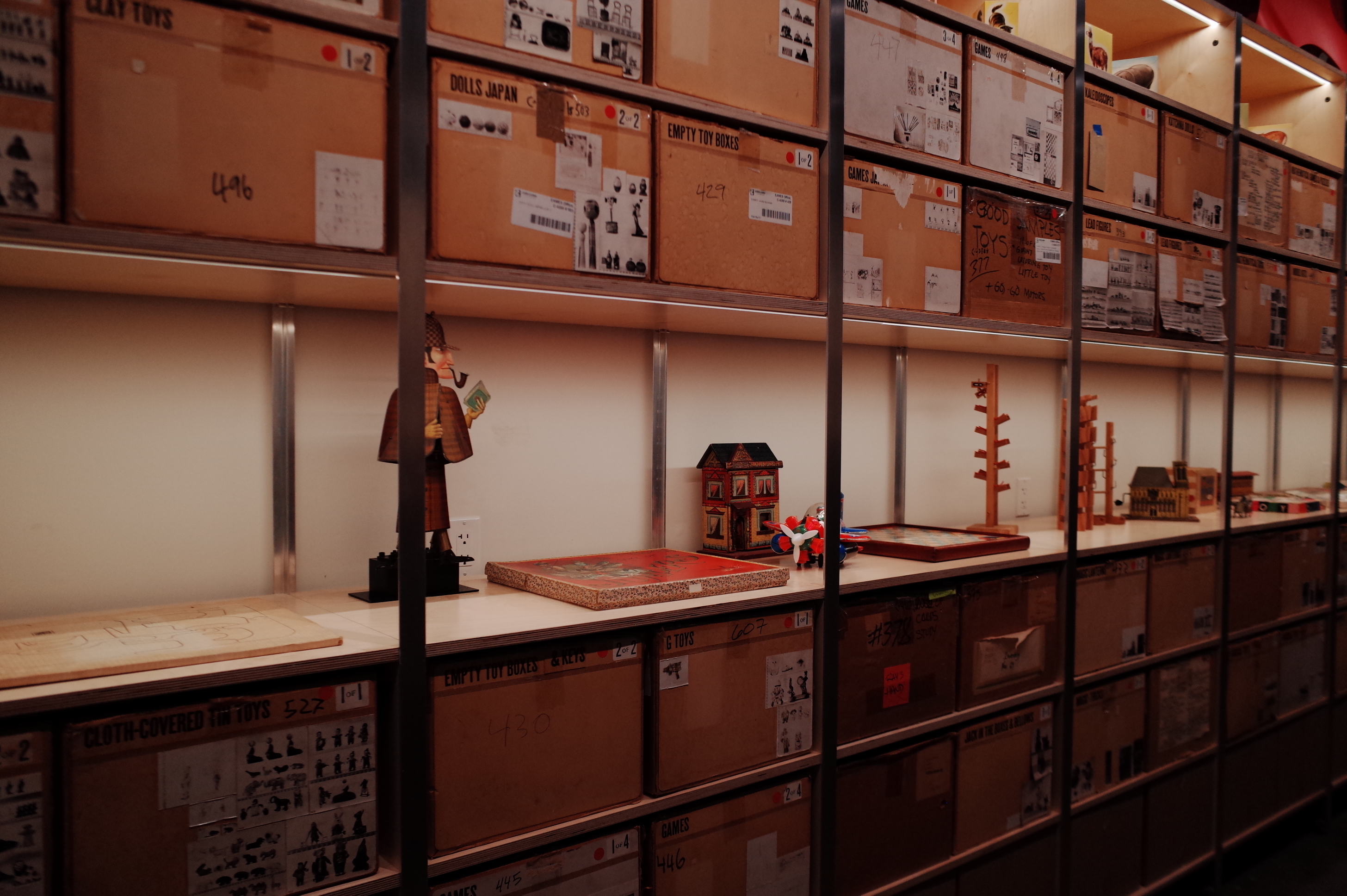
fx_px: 1047
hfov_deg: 65.5
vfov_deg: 46.3
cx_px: 674
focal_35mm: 28
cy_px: 448
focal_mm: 18.3
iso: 400
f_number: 2.8
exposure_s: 1/200
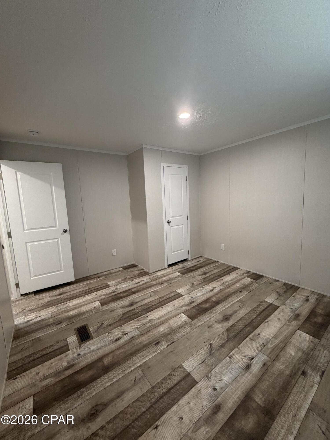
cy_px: 220
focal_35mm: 14
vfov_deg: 102.1
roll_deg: +2.3
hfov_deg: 85.7
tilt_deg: -5.8
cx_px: 165
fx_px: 178
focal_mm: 2.22
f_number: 2.2
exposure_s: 1/60
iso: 320
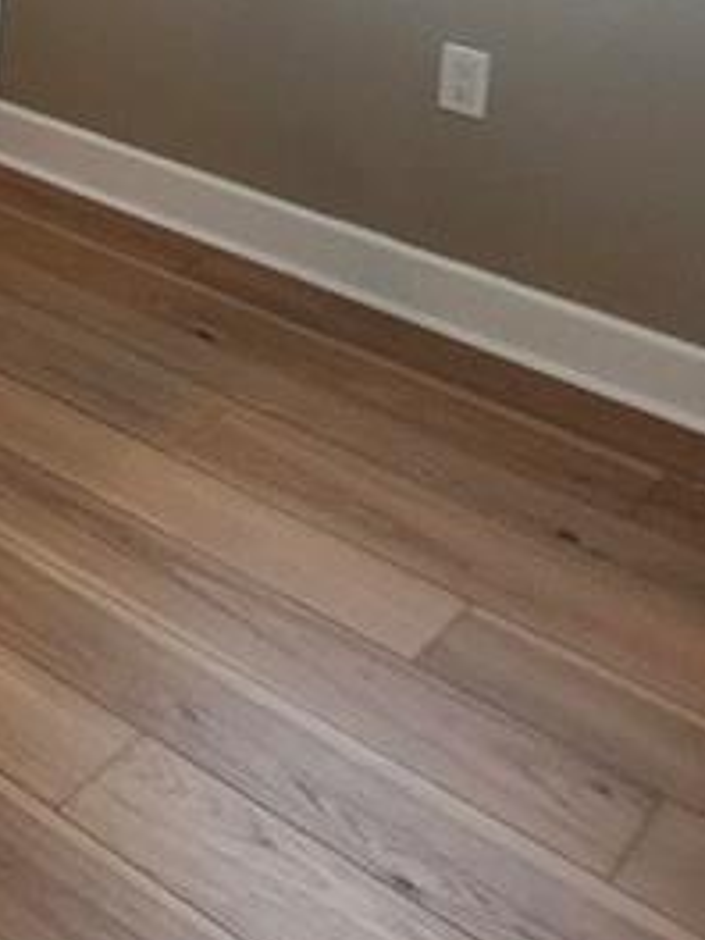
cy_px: -345
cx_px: -570
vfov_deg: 26.6
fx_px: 1602
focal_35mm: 59
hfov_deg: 18.9
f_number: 2.2
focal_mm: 1.74
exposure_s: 1/30
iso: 320
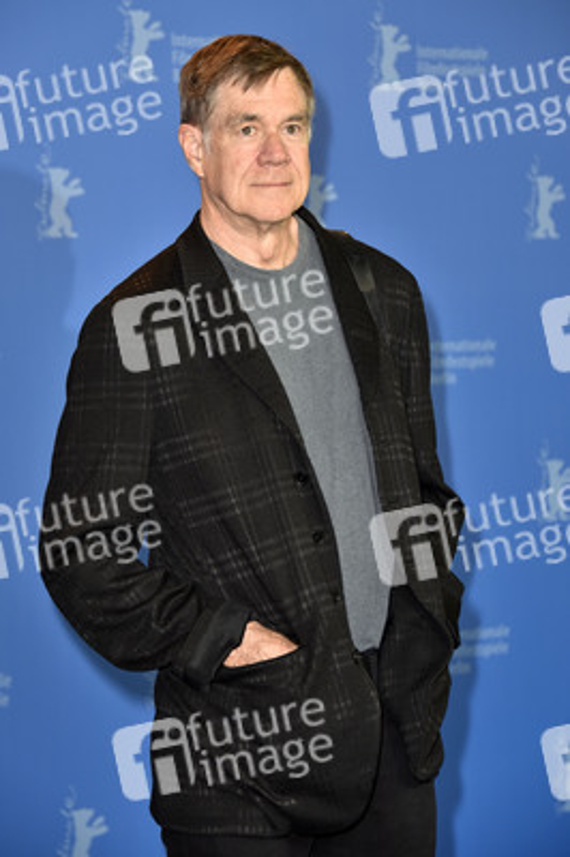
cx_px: 285
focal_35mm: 116
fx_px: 2760
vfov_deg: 17.7
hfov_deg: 11.8
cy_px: 428
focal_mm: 116
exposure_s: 1/160
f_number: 5.6
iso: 640
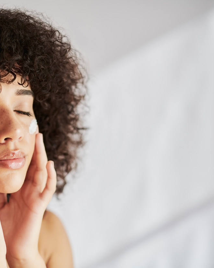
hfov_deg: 21.3
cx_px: 51
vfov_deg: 26.8
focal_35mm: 71
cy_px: 134
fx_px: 562
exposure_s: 1/1000
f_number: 2
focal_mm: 50
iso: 200
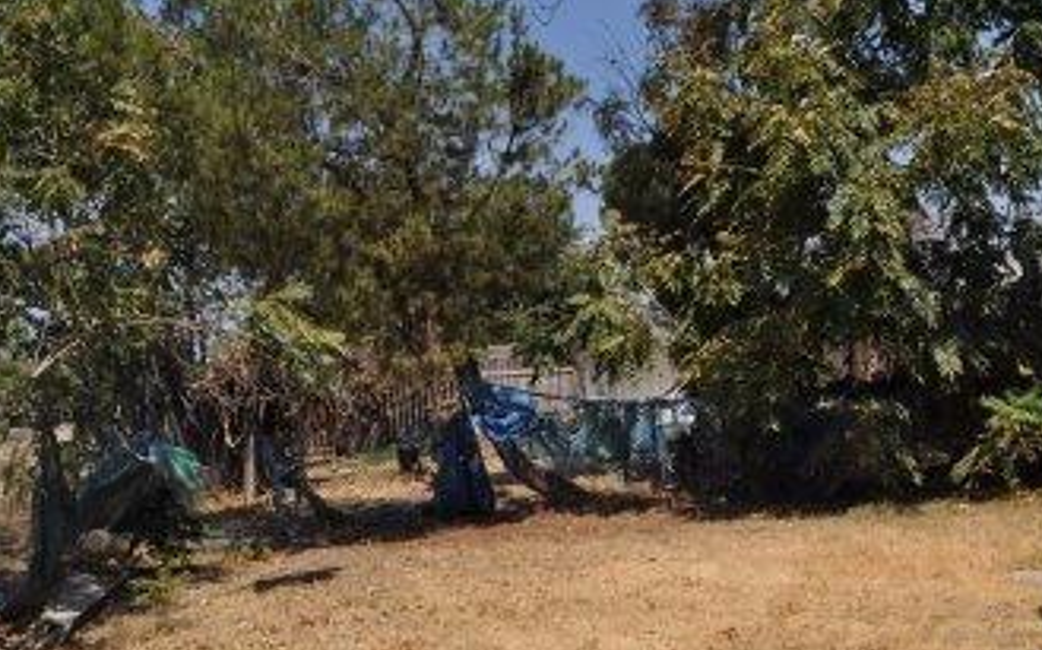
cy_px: 441
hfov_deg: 40.3
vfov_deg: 25.6
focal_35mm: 50
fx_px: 1419
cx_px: 576
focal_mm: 24
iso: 200
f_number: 10
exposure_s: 1/400
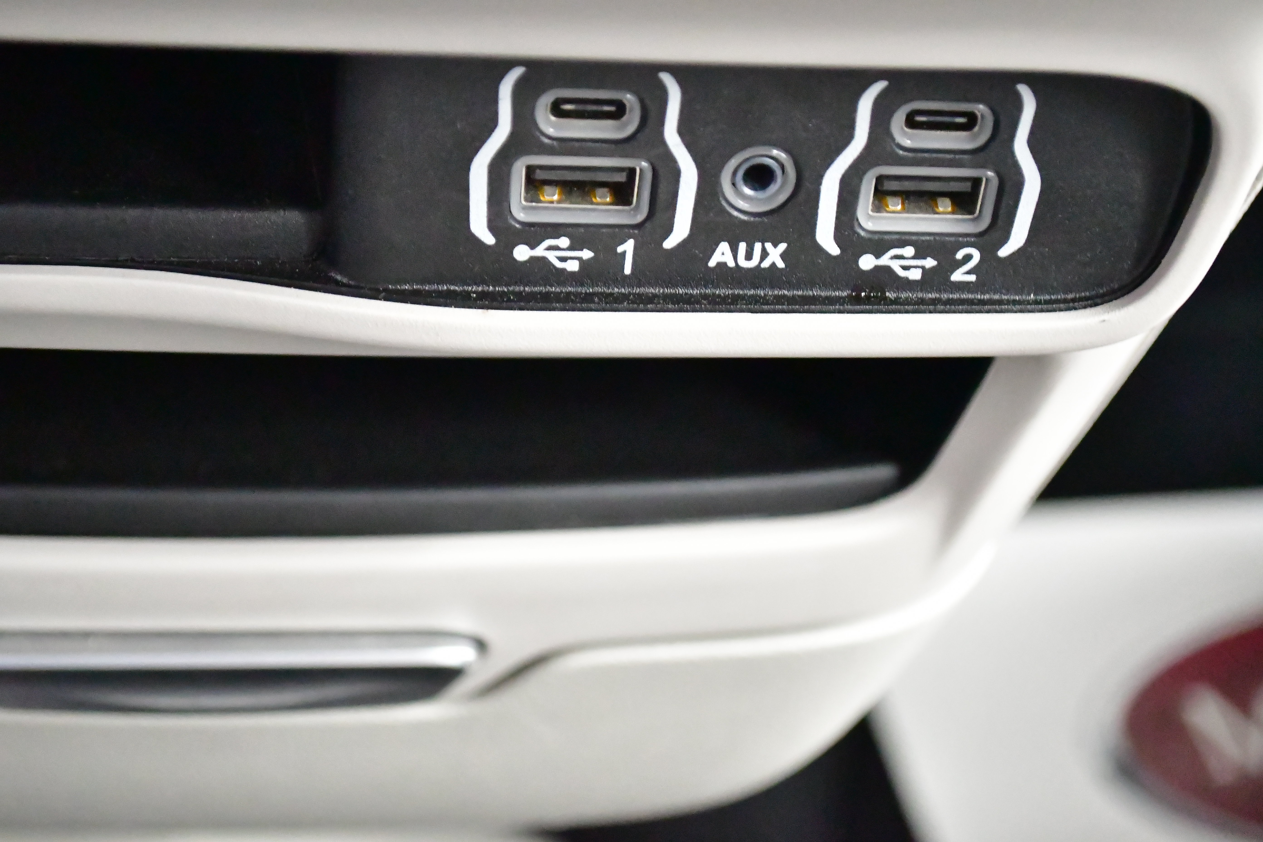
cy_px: 421
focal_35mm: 69
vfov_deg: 19.7
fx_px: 2421
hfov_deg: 29.2
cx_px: 632
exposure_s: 1/40
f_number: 5.3
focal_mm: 46
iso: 22800
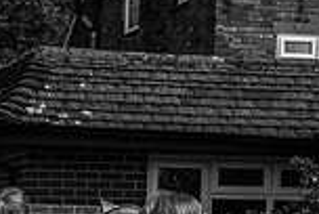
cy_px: 326
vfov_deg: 10.8
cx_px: -122
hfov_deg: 15.7
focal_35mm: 122
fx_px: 1083
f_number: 5.6
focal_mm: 32
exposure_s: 1/500
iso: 64
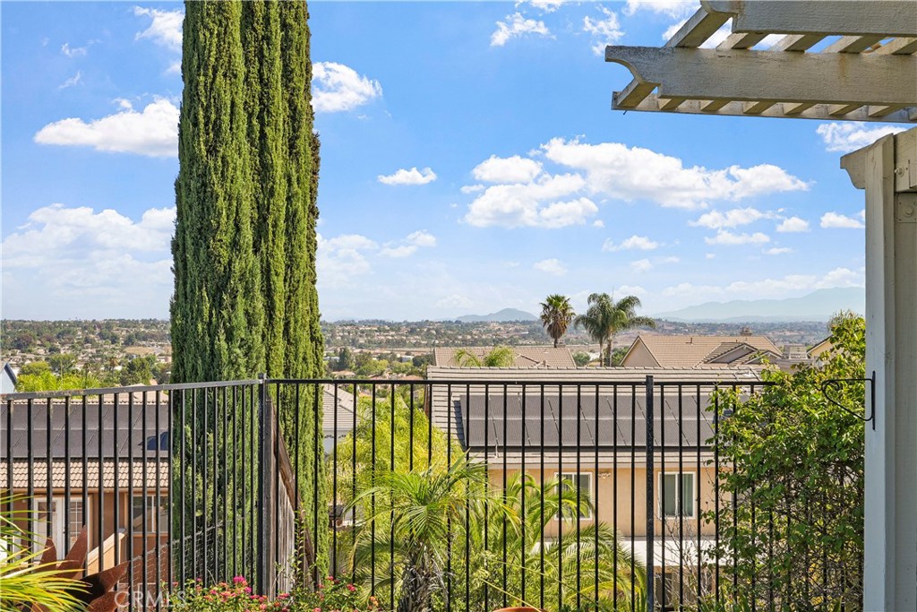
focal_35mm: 35
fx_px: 892
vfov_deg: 37.9
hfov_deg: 54.4
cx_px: 458
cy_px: 306
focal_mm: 35
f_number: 18
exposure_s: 1/125
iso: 320
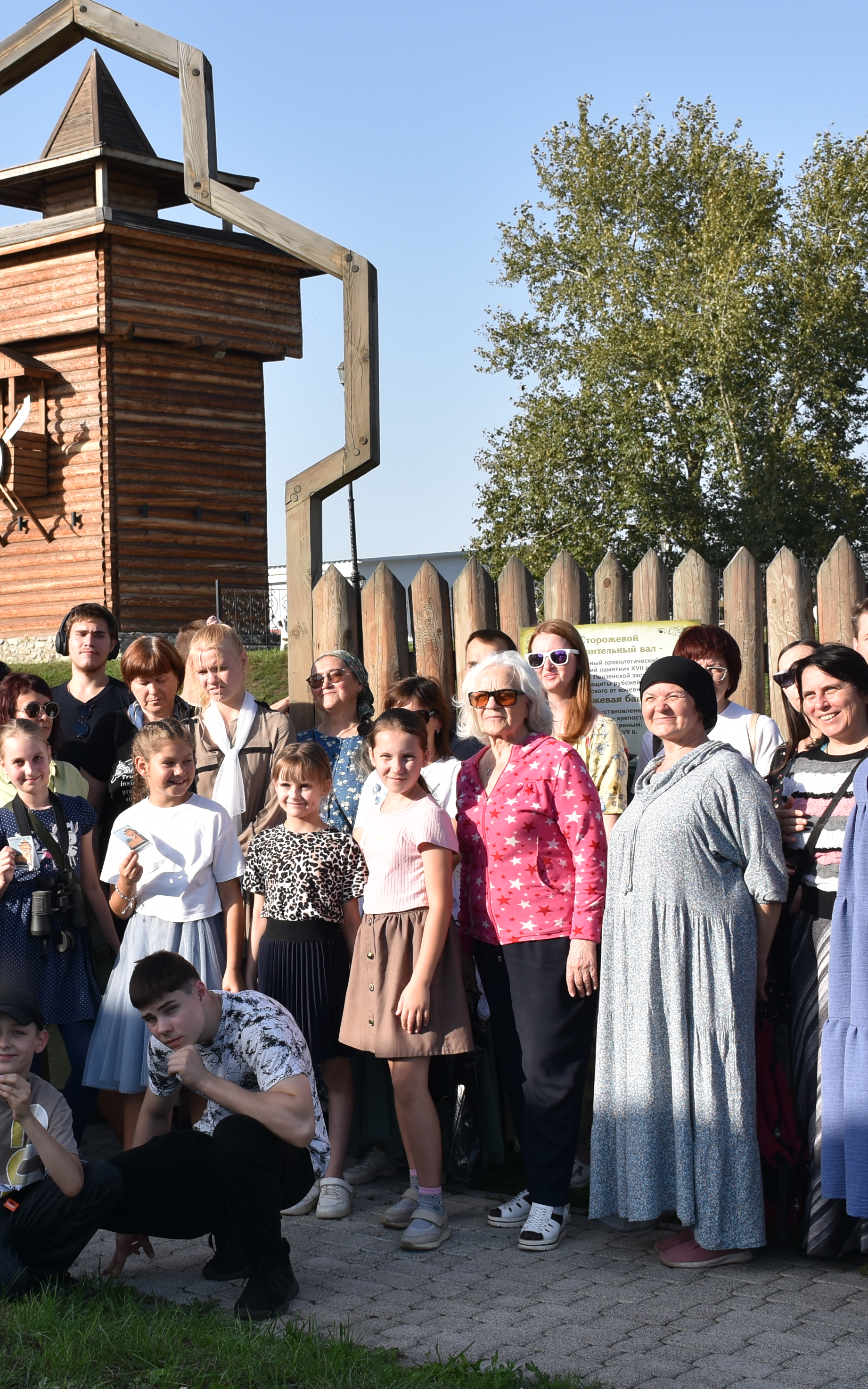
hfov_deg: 22.8
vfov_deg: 36.3
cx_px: 175
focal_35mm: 56
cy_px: 697
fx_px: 2119
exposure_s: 1/320
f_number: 9
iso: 200
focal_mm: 24
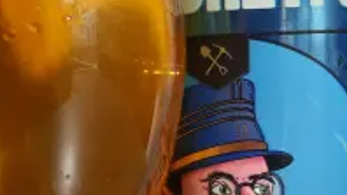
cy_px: 125
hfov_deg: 37.7
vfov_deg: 21.7
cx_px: 138
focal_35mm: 55
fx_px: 506
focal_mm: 4.6
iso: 320
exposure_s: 1/24
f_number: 2
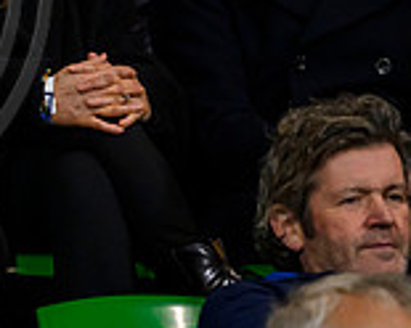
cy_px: 42
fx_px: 18599
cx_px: -223
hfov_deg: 1.3
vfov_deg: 1.0
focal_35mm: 1529
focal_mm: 400
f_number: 3.2
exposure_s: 1/500
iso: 4000
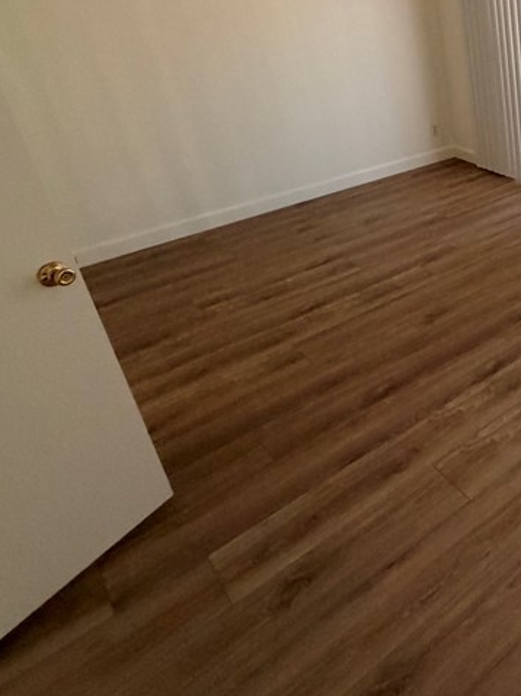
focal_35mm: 30
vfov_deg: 57.7
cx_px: 608
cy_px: 197
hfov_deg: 37.0
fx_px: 603
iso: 250
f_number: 2.2
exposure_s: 1/121
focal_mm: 2.22
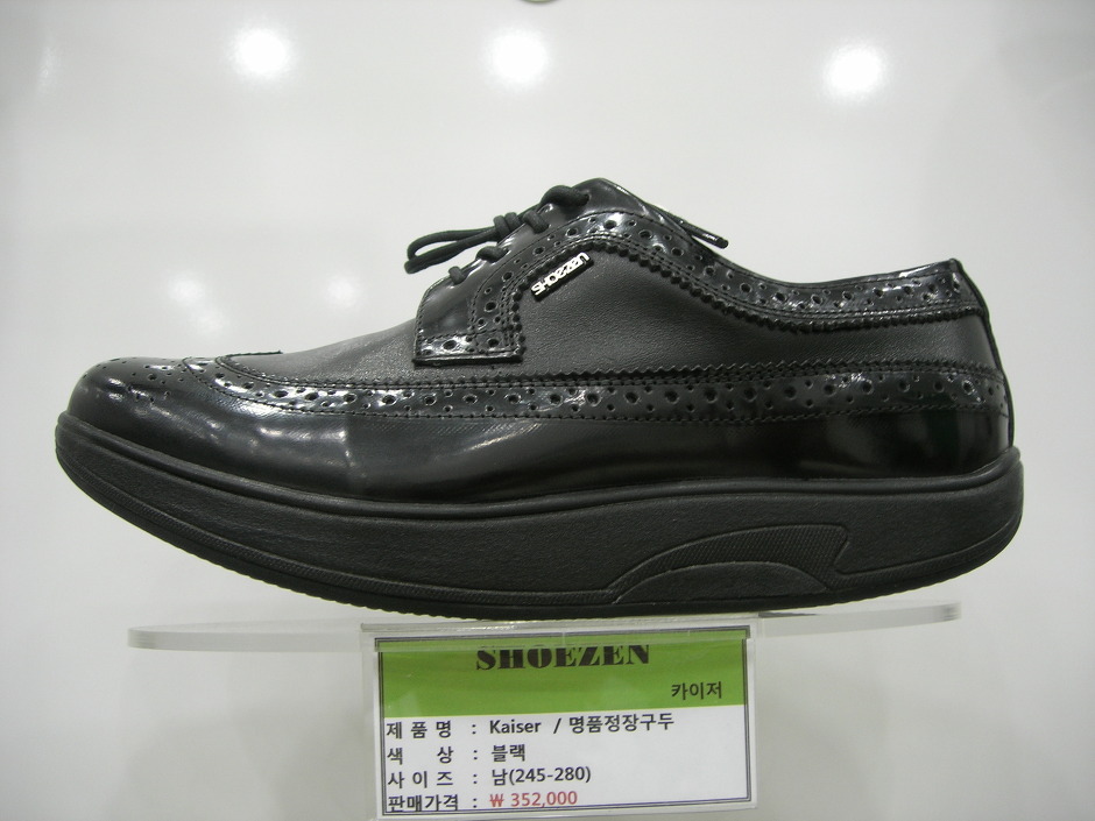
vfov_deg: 37.7
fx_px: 1202
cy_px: 410
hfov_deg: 49.0
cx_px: 548
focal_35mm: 38
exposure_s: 1/30.6
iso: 64
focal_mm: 7.8
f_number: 2.8
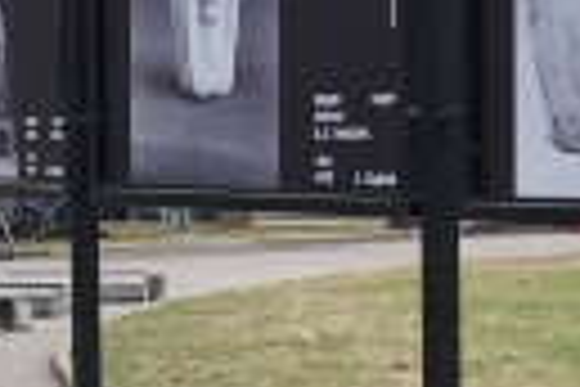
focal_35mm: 182
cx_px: 49
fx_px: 2928
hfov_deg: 11.2
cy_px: 196
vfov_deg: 7.6
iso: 400
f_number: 6.3
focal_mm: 35
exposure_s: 1/125
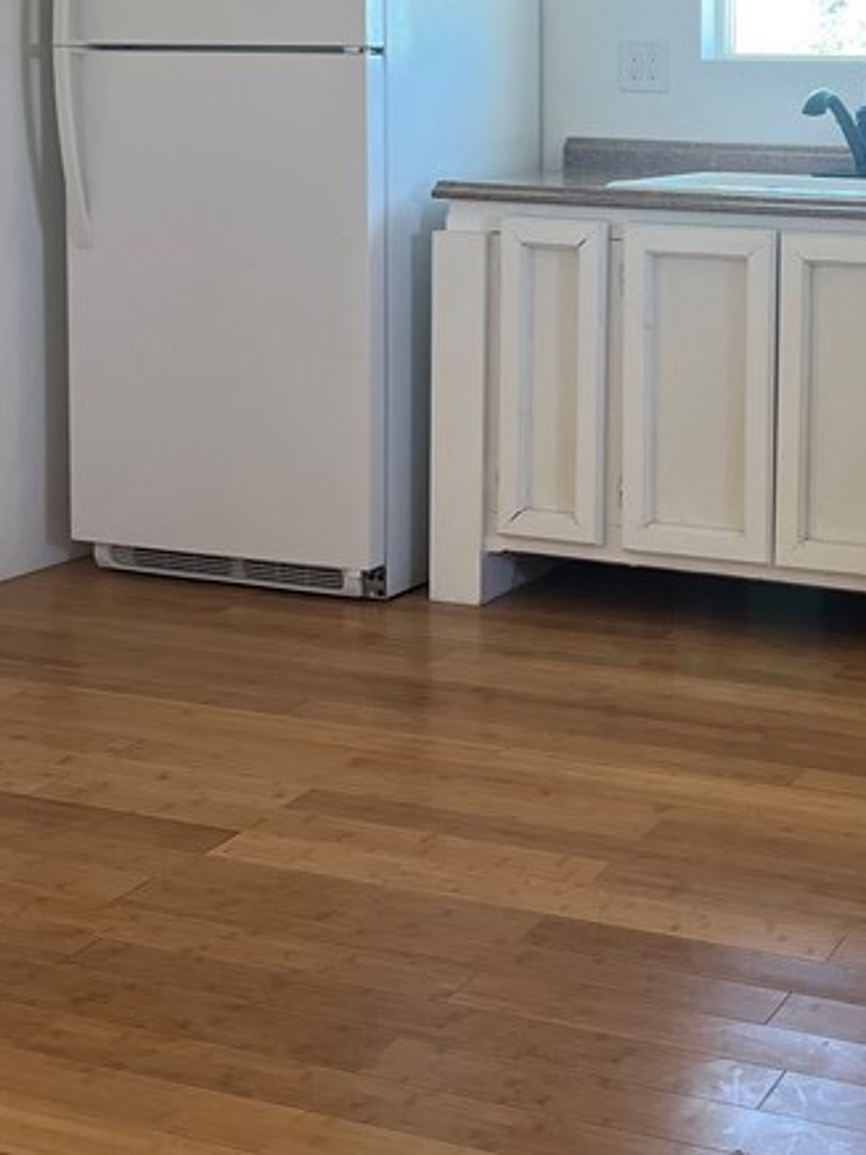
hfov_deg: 23.3
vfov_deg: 31.0
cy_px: 249
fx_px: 2035
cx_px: 808
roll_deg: +0.0
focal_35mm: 61
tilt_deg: -4.2
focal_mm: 5.7
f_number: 1.5
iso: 125
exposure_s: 1/121
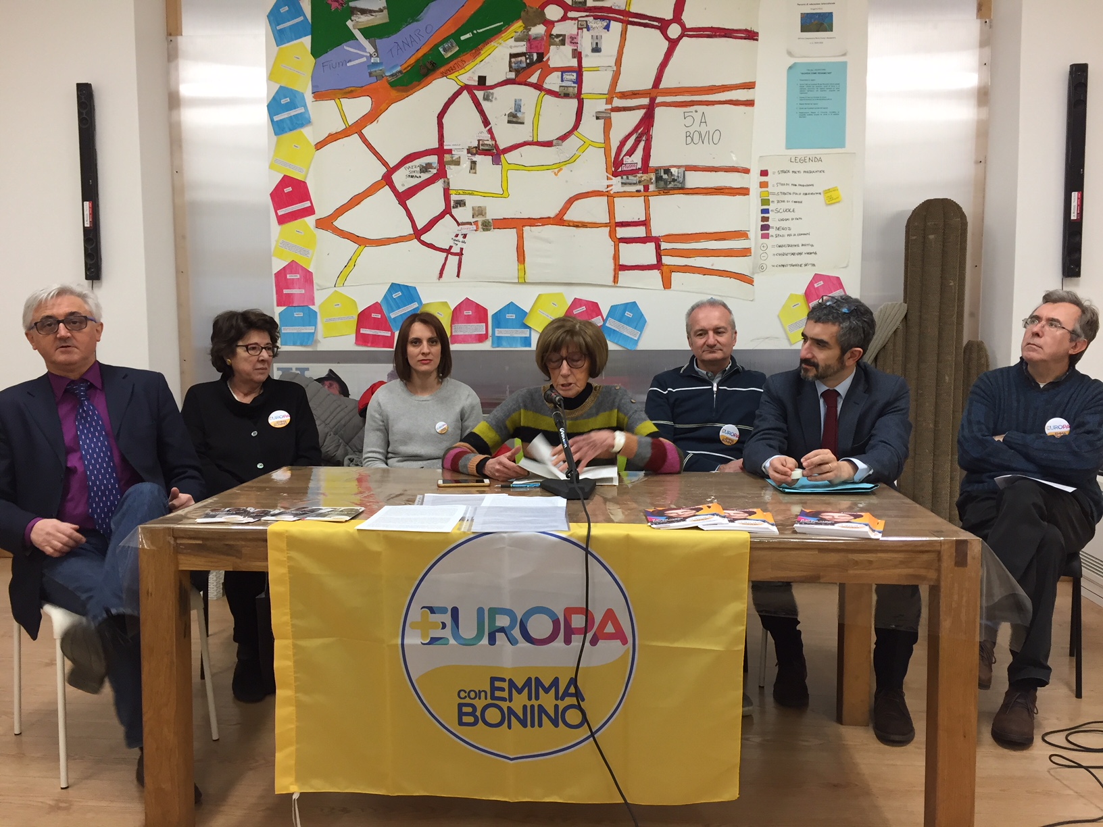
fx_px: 924
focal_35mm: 29
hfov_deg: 61.7
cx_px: 552
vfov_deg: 48.2
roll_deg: +0.1
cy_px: 414
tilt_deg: -4.2
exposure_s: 1/33
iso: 80
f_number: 2.2
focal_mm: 4.15
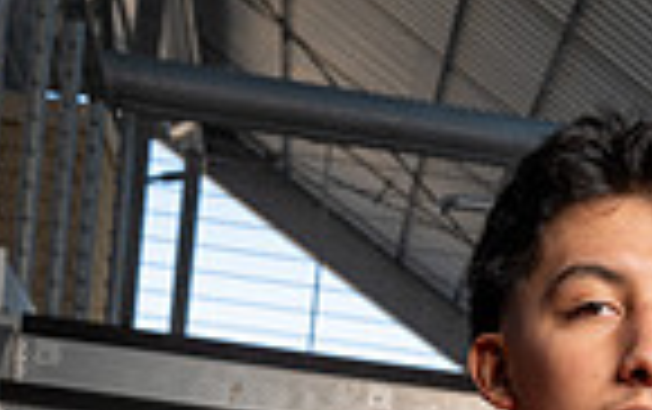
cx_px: 499
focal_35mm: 120
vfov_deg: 9.7
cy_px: 991
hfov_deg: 17.3
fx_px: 2135
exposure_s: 1/250
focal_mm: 38
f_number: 8
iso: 250
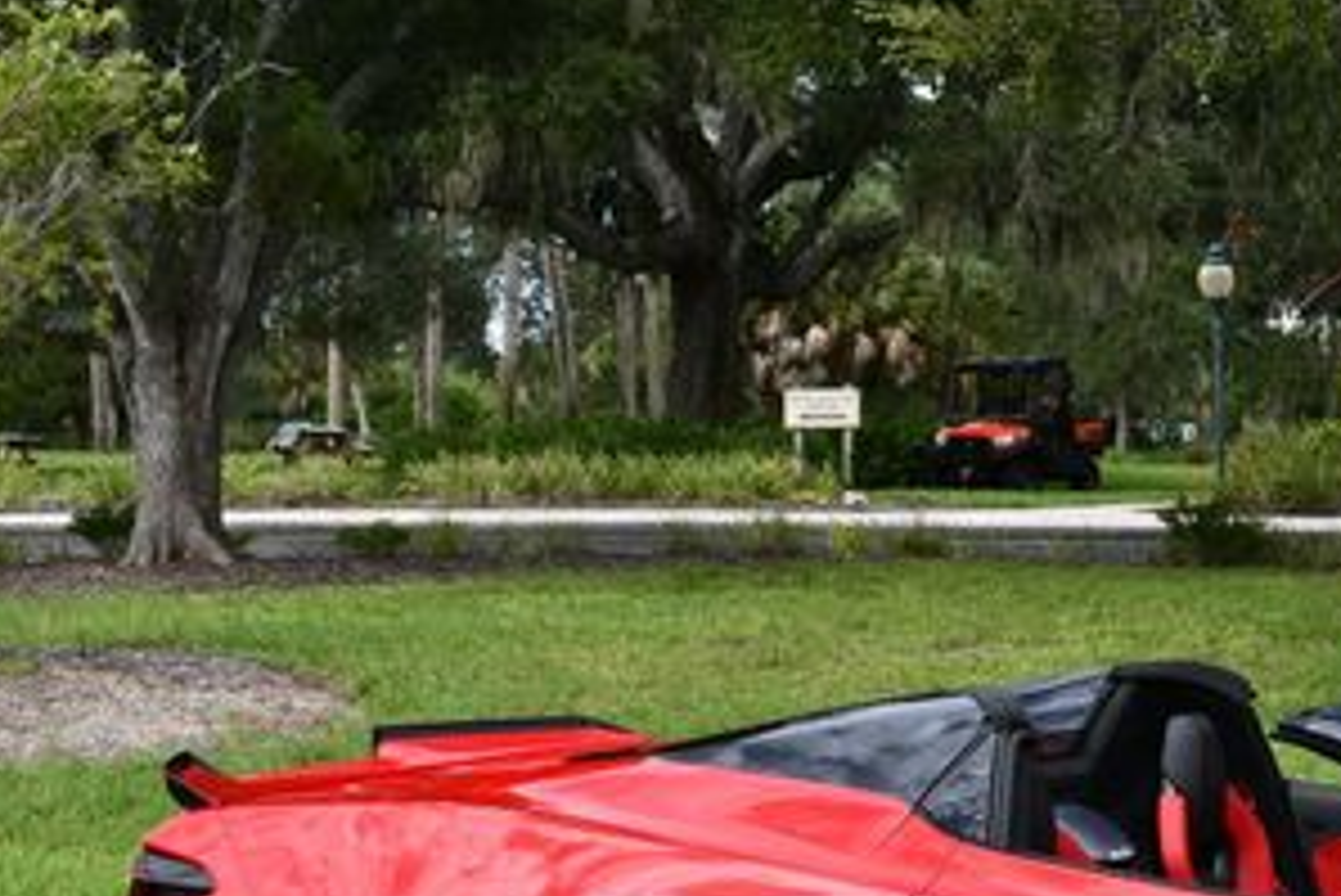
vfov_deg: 13.3
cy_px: 662
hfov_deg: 19.1
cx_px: 1408
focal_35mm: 103
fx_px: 3838
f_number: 8
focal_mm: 24
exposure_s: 1/250
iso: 160
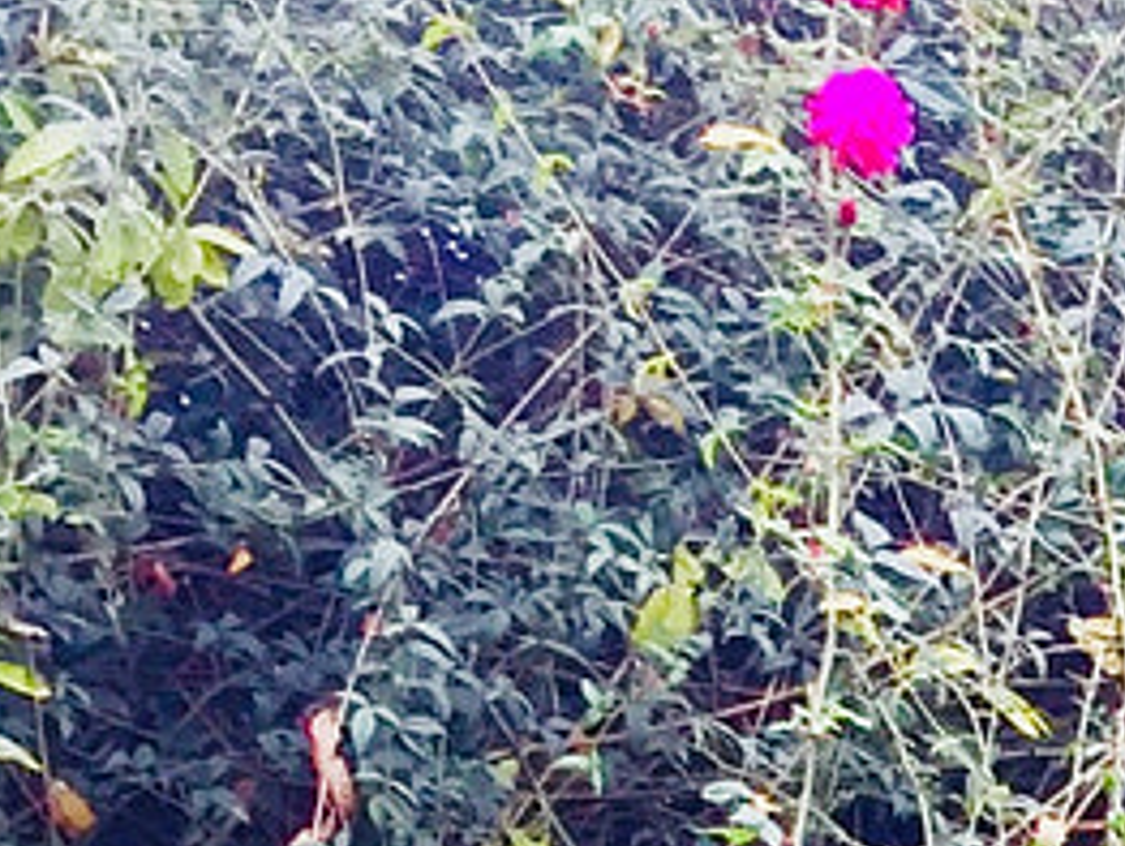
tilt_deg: +5.7
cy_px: 1705
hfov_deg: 10.1
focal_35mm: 177
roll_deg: +3.9
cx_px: 2439
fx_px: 5758
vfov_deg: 8.0
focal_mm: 4.15
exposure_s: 1/159
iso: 32
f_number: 2.2
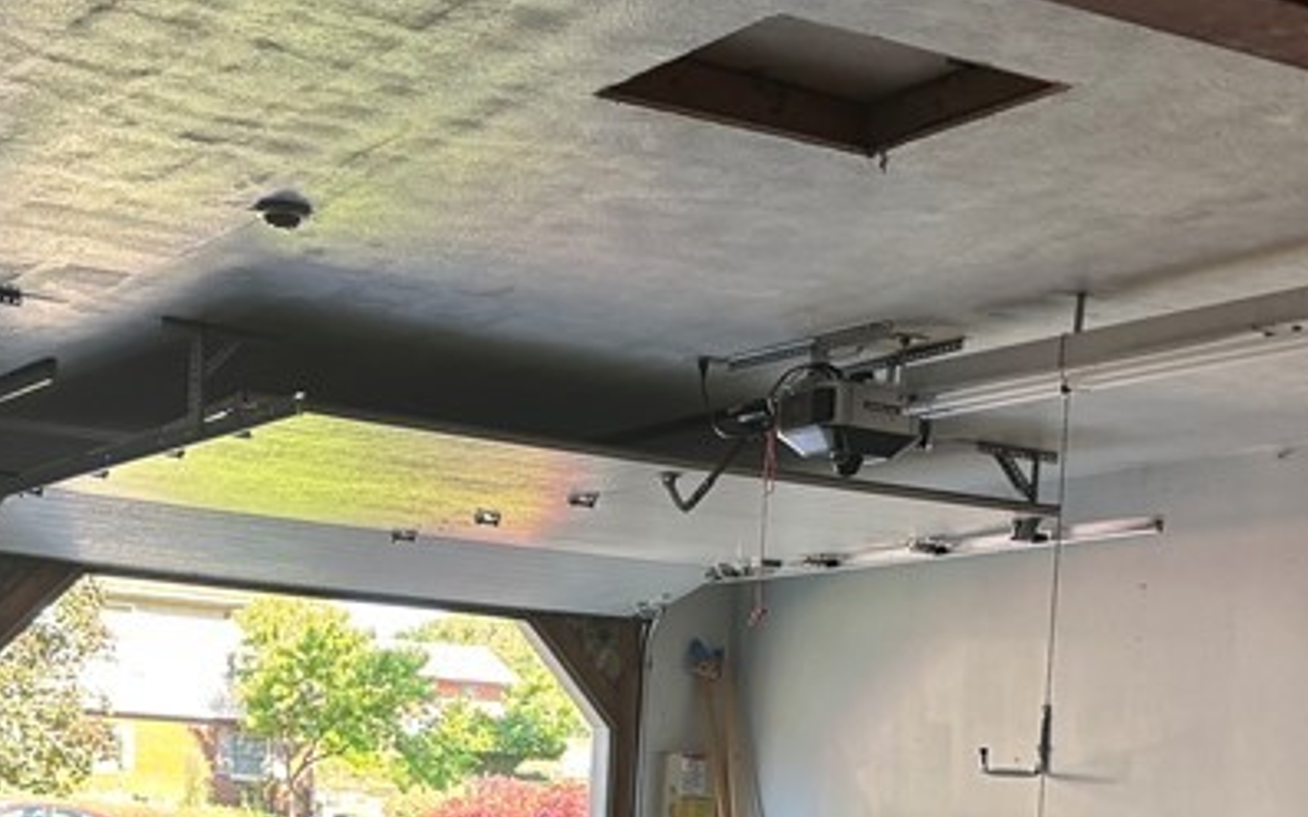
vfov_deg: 17.6
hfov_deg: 28.9
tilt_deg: -2.7
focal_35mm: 71
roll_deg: -3.1
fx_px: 2531
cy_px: 922
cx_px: 567
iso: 80
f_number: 1.6
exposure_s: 1/121
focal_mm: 5.96
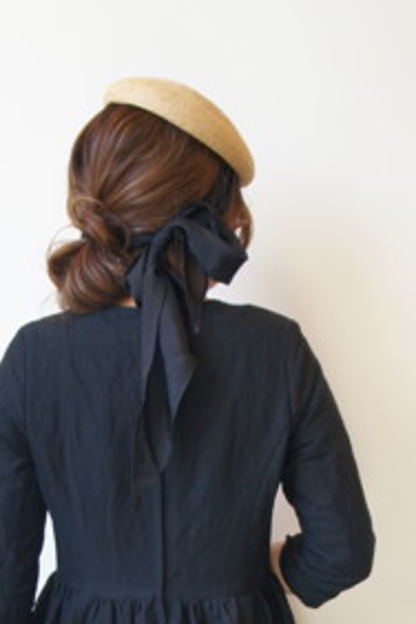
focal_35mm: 76
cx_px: 150
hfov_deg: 17.9
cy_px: 699
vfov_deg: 24.7
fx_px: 1317
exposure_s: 1/160
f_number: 4
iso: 800
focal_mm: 22
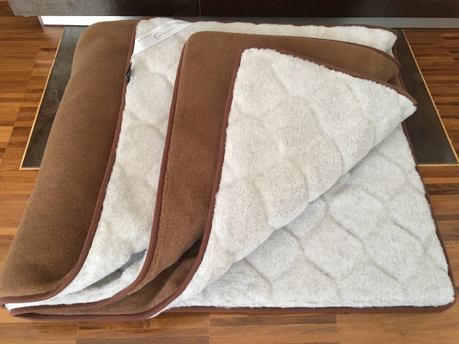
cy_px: 172
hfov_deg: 61.7
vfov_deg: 48.2
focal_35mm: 29
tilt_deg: -58.0
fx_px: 385
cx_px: 230
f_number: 2.2
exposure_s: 1/33
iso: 125
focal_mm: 4.15
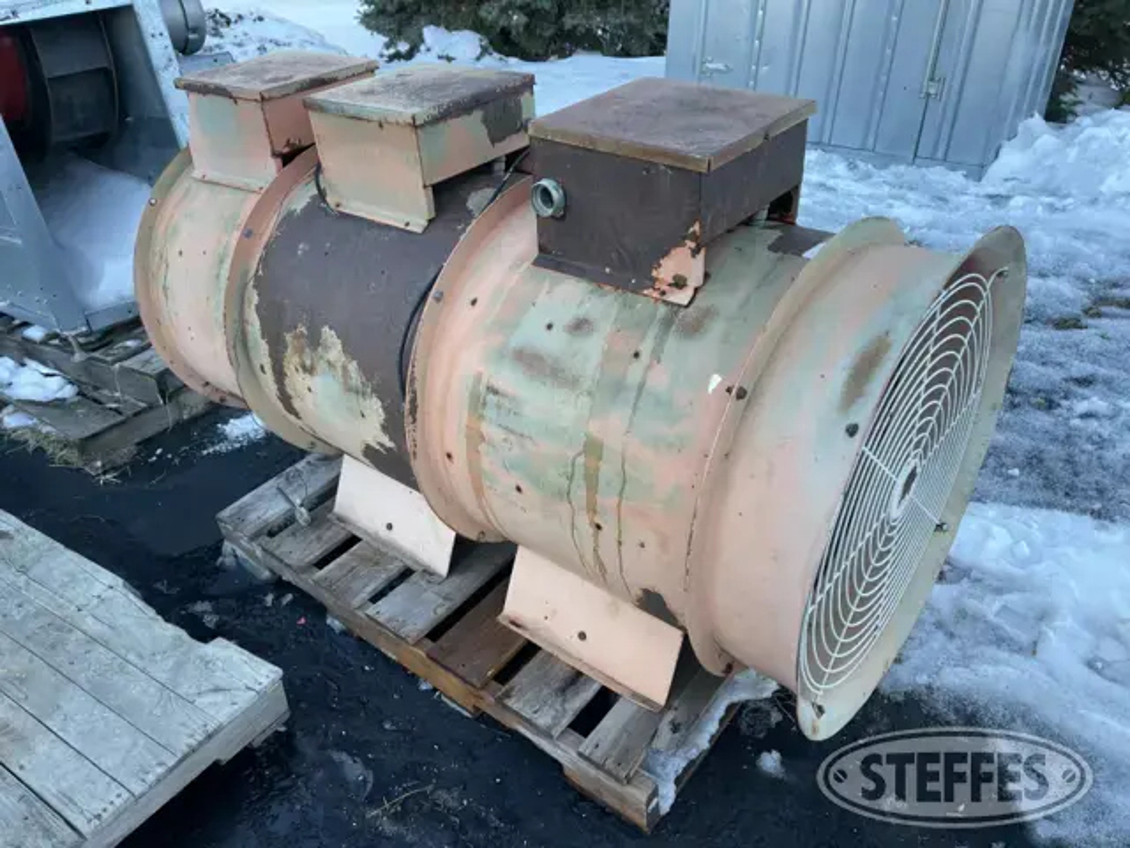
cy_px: 424
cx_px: 565
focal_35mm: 26
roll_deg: -0.1
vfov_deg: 53.1
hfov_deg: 67.3
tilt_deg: -22.2
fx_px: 849
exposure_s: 1/121
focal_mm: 5.1
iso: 40
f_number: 1.6
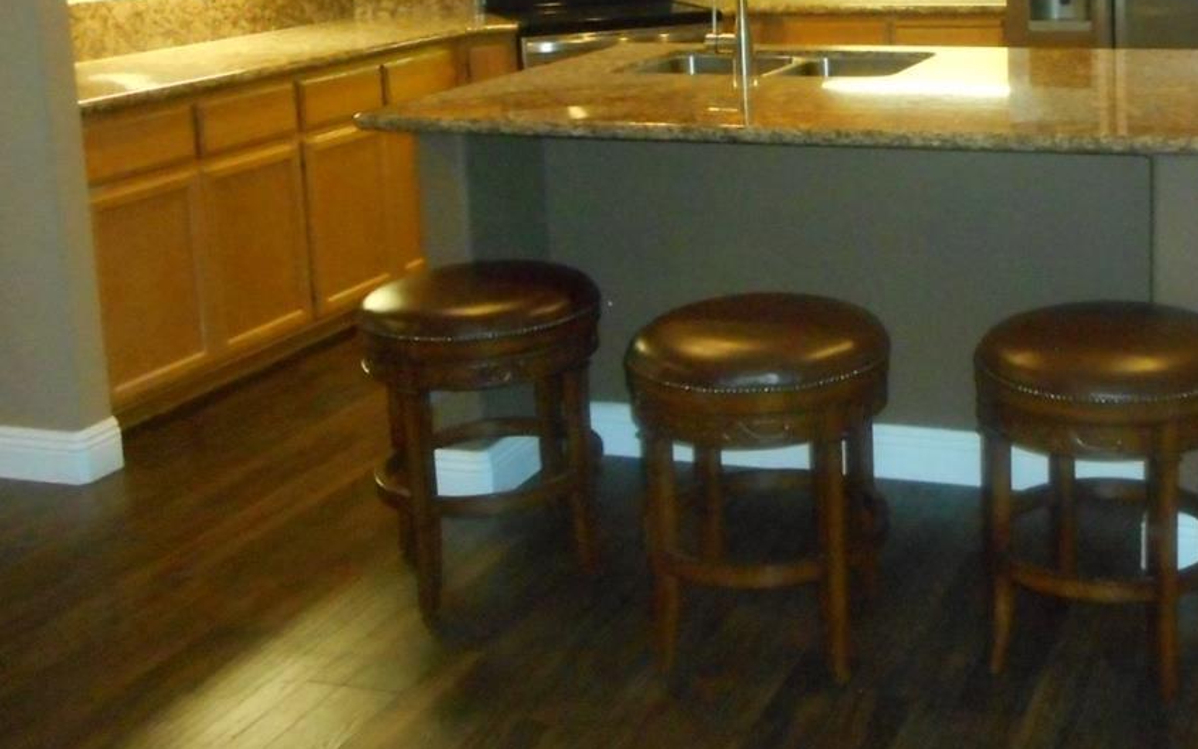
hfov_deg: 40.8
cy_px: 101
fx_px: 1534
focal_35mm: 47
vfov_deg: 26.6
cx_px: 961
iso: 800
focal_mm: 4.5
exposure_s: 1/25
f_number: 3.7
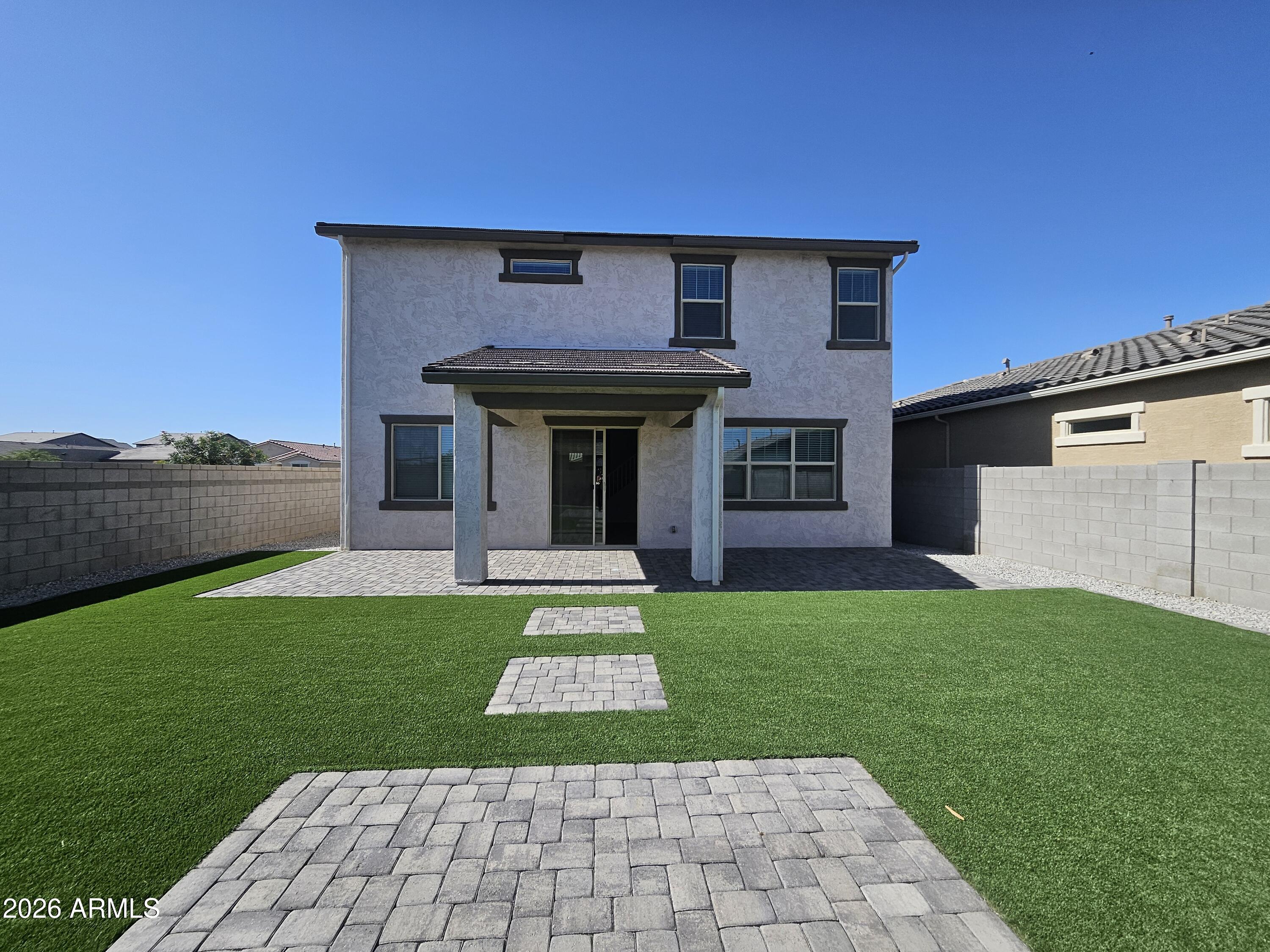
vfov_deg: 89.9
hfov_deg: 106.2
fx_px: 477
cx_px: 635
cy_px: 476
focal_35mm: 13
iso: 32
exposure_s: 1/1663
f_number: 2.2
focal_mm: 1.7
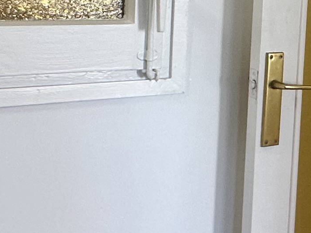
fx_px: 718
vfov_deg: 18.1
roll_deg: -3.8
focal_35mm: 80
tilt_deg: -4.4
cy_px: 23
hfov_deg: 22.4
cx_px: 378
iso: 125
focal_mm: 2.22
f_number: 2.2
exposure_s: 1/100
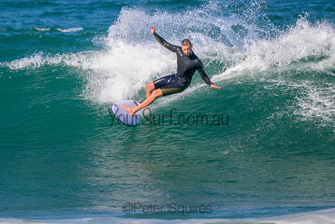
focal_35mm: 1095
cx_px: 162
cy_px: 72
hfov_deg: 1.9
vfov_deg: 1.3
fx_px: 10191
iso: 2000
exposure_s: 1/2000
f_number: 11
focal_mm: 800
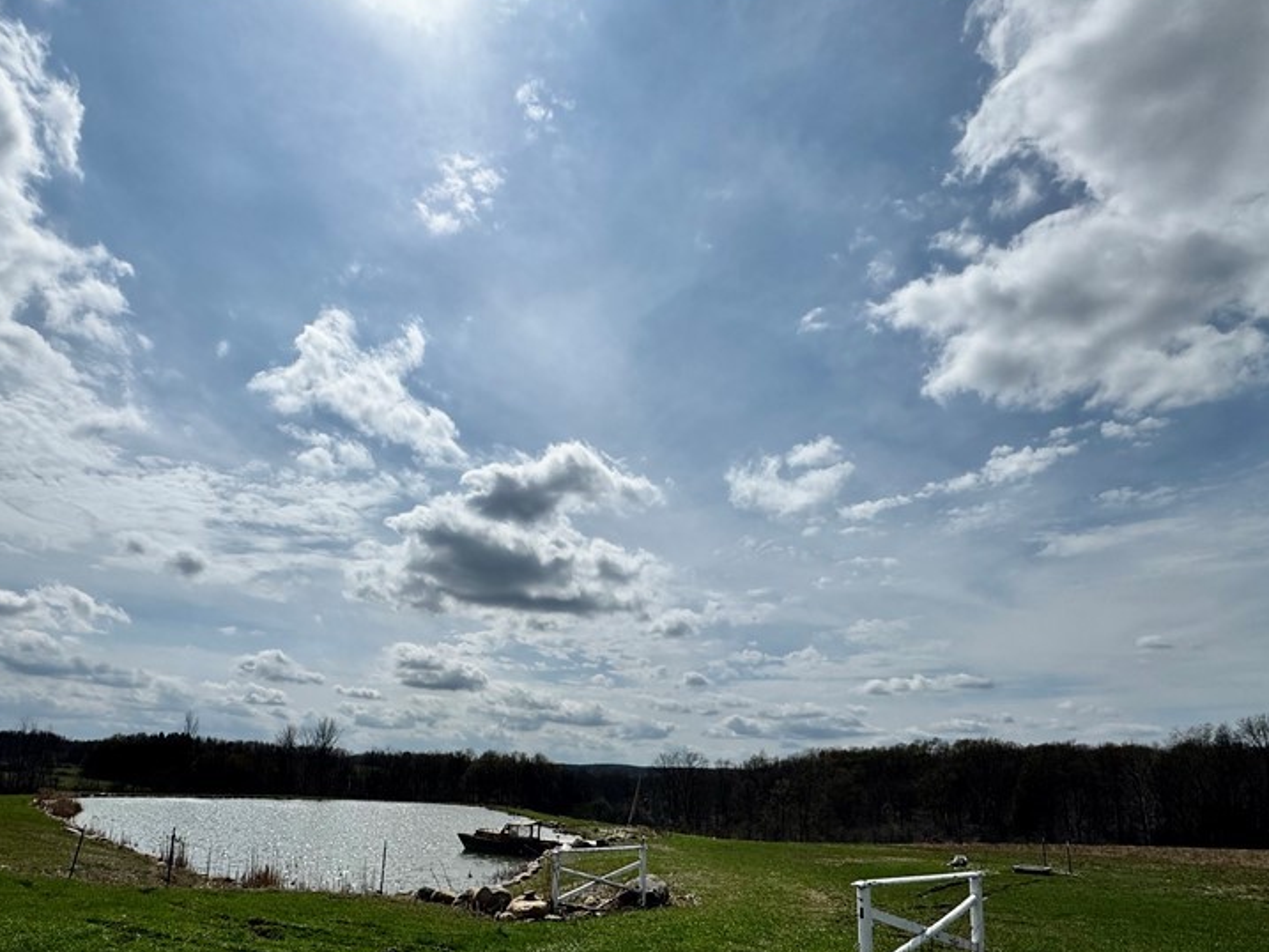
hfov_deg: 81.5
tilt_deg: +8.7
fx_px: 733
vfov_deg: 63.7
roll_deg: -2.7
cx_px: 566
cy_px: 660
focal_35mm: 20
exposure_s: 1/7299
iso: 32
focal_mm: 2.22
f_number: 2.2
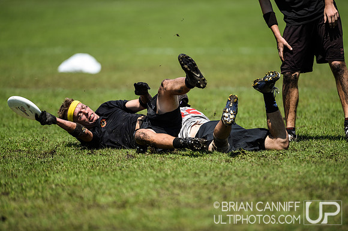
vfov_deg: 3.4
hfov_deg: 5.2
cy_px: 116
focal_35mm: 400
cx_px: 174
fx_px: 3864
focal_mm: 400
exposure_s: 1/4000
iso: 200
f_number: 2.8
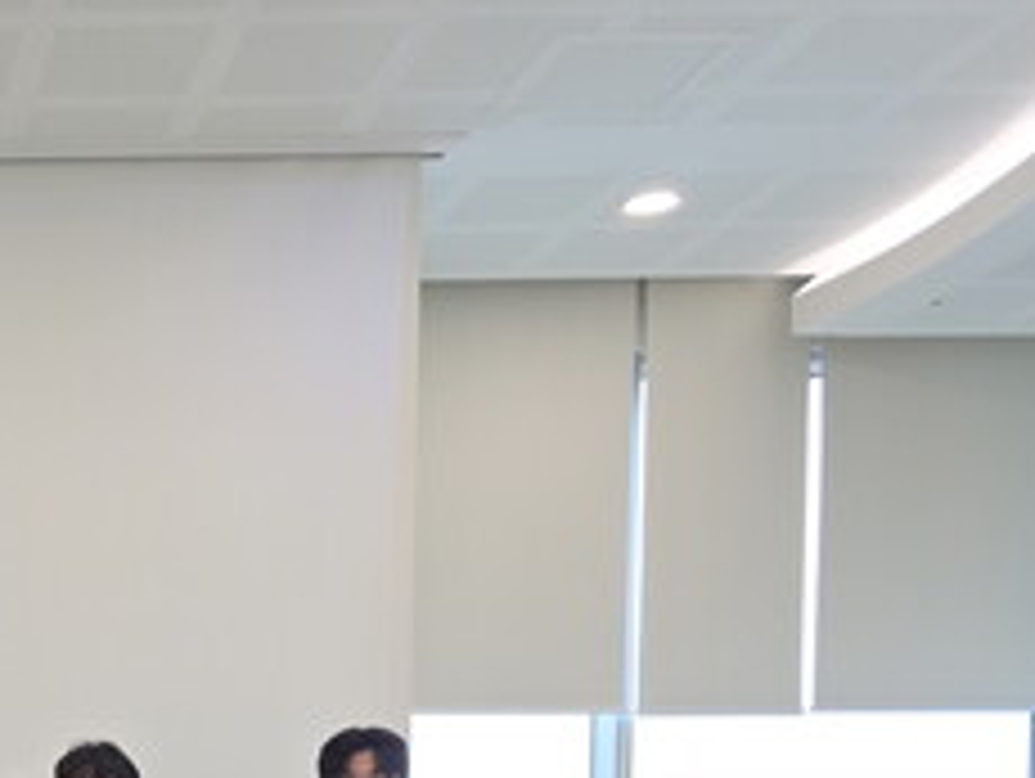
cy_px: 962
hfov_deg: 27.6
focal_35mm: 60
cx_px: -252
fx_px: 1796
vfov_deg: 22.3
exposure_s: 1/120
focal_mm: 6.3
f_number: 1.7
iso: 40
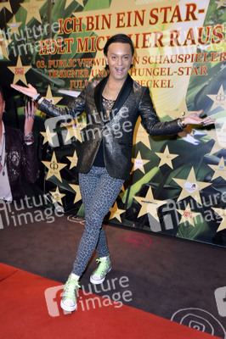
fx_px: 302
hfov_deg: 41.0
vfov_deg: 58.8
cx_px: 113
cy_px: 170
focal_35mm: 32
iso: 2000
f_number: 6.3
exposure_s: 1/100
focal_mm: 32
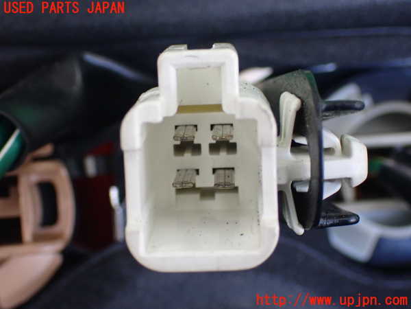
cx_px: 206
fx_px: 914
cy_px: 154
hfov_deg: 25.3
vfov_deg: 19.1
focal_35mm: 77
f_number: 4.1
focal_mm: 13.65
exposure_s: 1/80
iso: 800
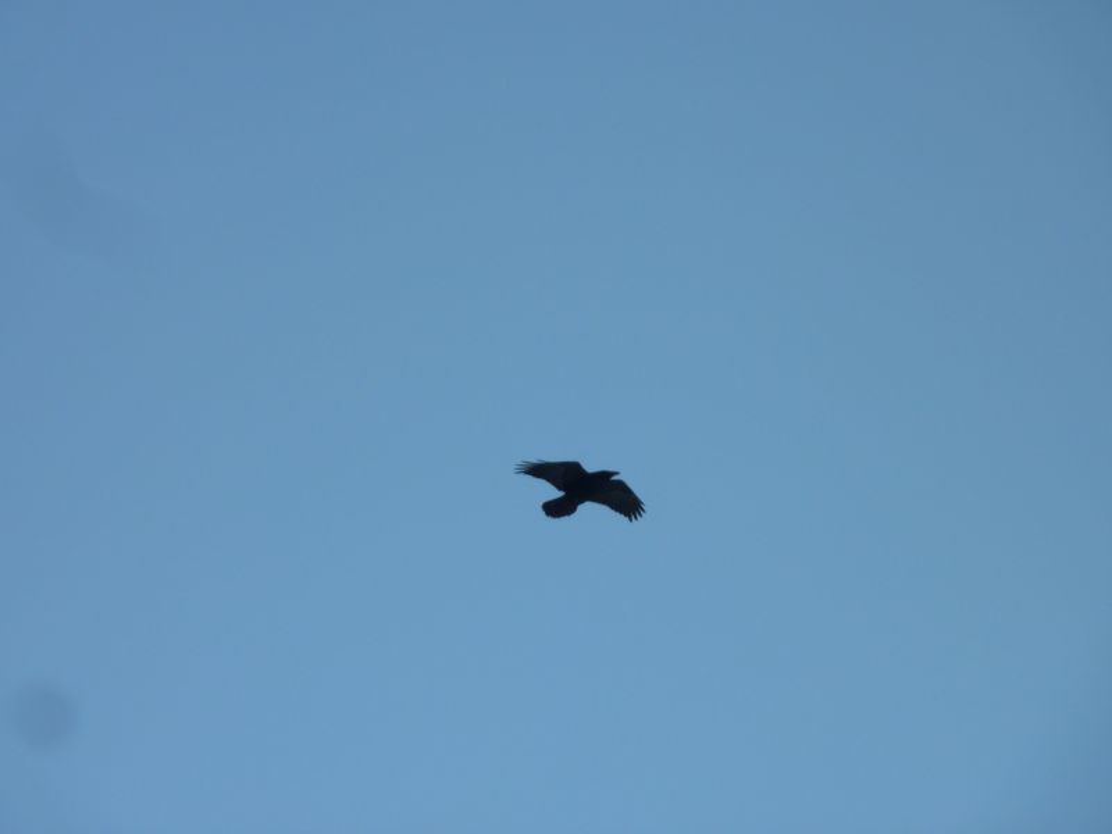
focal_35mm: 147
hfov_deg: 13.4
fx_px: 4722
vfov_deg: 10.1
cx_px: 556
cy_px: 417
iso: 80
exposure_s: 1/125
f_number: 4.5
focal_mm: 24.1
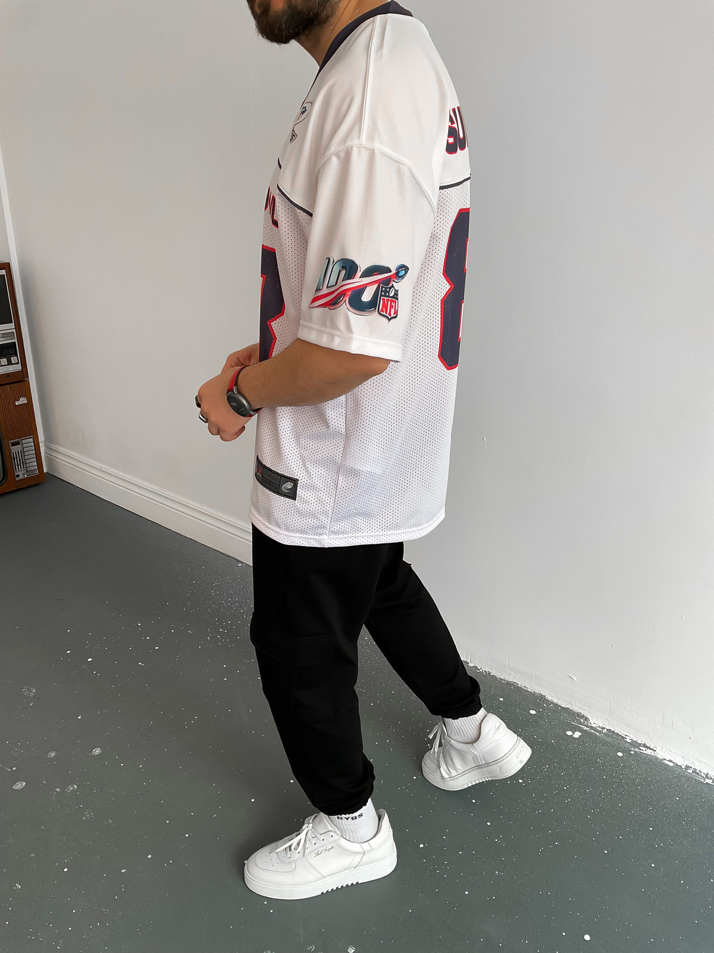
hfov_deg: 48.2
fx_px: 798
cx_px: 357
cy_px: 476
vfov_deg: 61.7
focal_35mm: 29
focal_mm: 3
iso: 50
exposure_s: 1/120
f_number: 1.8
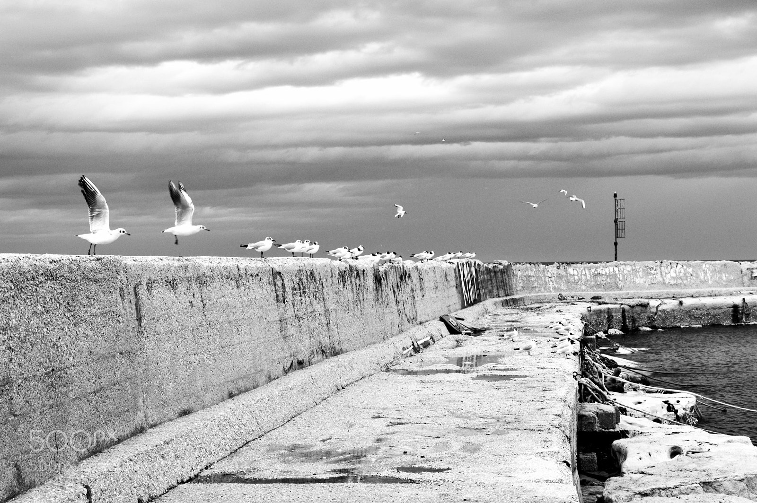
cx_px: 378
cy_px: 252
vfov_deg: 21.5
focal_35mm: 63
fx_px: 1324
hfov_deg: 31.9
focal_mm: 42
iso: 400
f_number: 9
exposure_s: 1/125
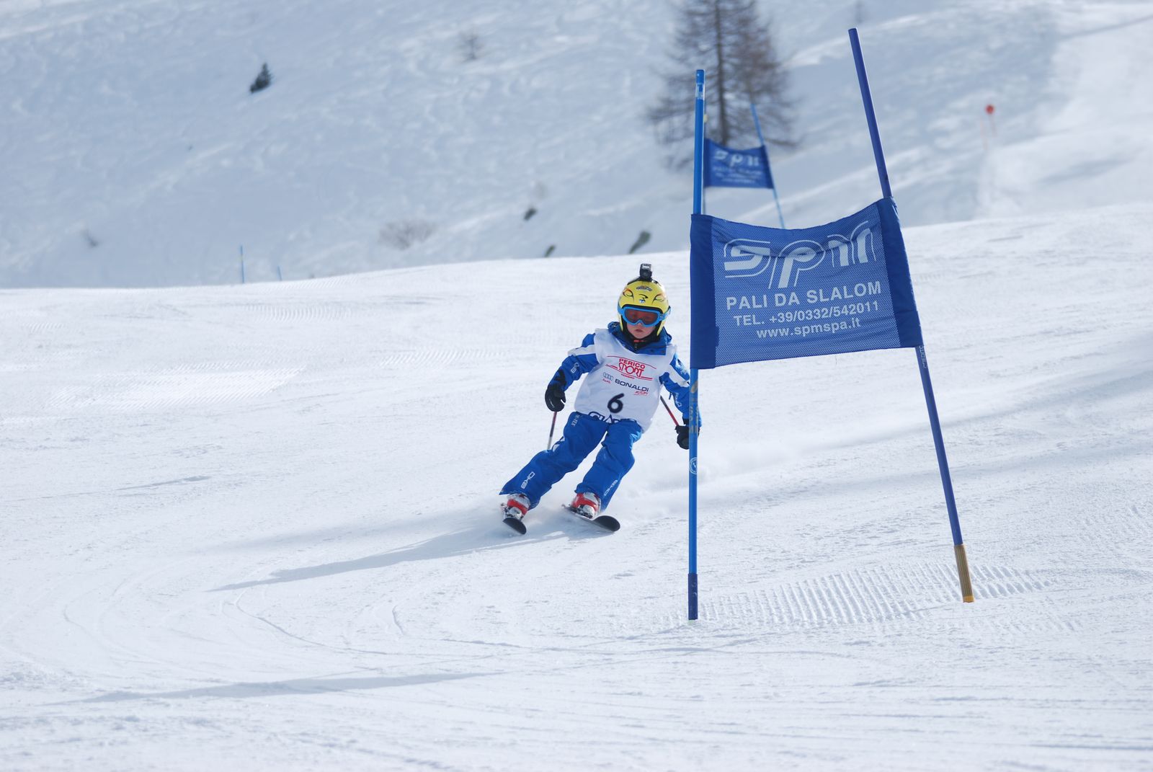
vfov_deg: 6.8
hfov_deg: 10.1
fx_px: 6493
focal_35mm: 202
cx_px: 576
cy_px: 386
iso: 100
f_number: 5
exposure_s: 1/1000
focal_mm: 135
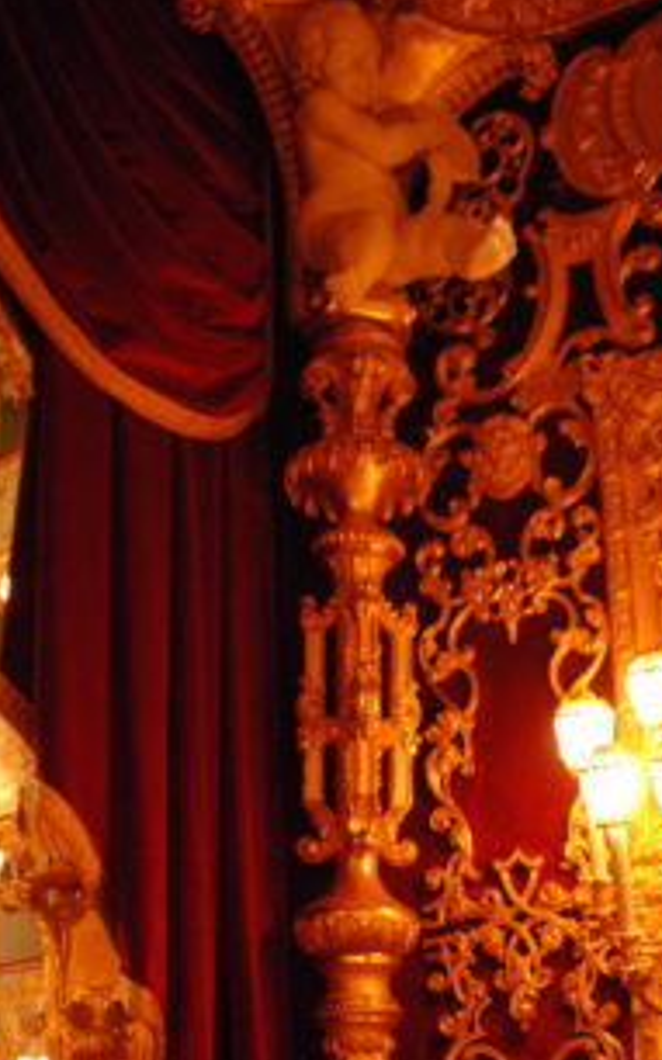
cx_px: 296
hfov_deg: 28.5
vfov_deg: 43.0
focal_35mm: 45
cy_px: 790
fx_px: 1300
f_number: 3.5
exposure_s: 1/15
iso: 1600
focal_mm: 18
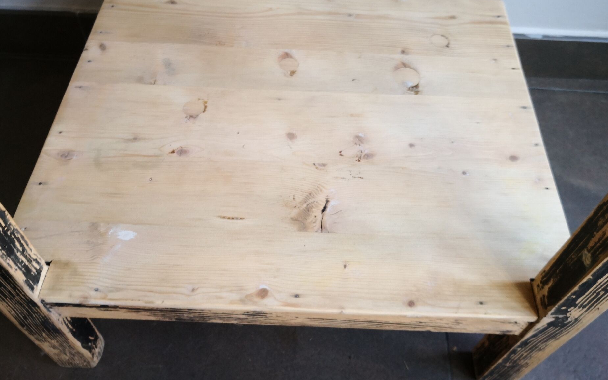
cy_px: 175
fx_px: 514
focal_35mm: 31
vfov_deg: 40.6
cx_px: 313
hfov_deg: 61.2
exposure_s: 1/60
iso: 200
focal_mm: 3.95
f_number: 1.6
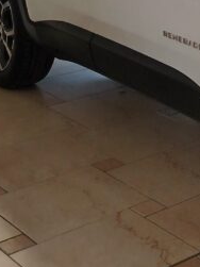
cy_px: -87
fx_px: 756
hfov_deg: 13.7
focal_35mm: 98
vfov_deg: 18.5
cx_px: 344
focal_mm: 5.25
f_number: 1.75
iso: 247
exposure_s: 1/50
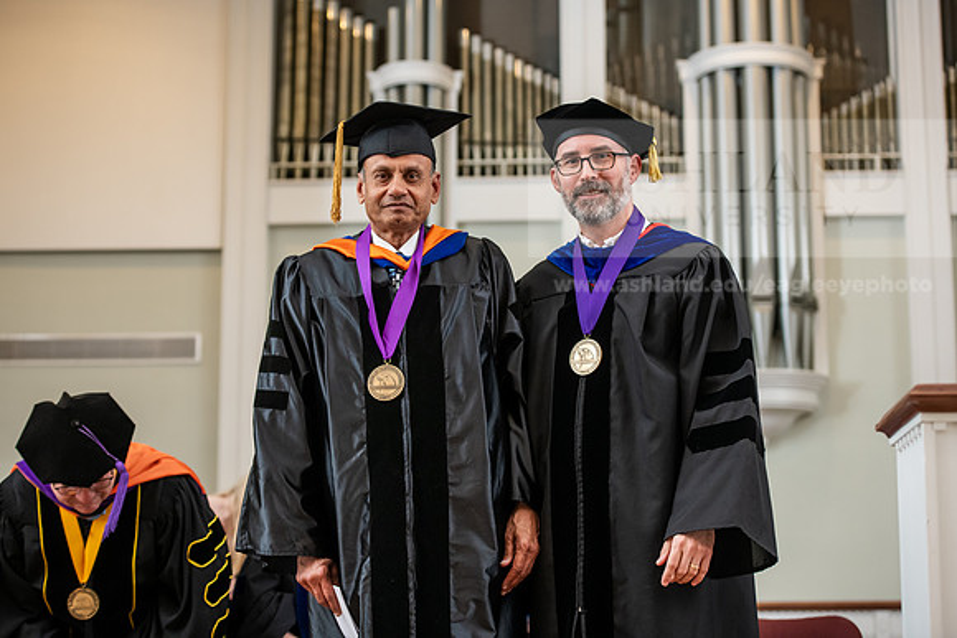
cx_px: 478
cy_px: 319
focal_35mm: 75
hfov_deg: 27.0
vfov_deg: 18.2
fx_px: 1994
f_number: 3.5
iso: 1250
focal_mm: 75
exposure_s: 1/200
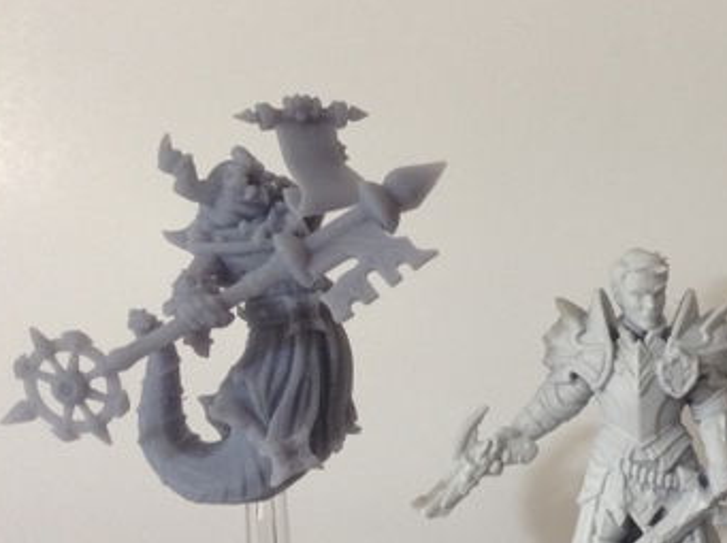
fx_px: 1217
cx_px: 612
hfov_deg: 32.1
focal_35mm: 58
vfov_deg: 24.9
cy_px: 407
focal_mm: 3.3
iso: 80
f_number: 2.4
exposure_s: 1/24
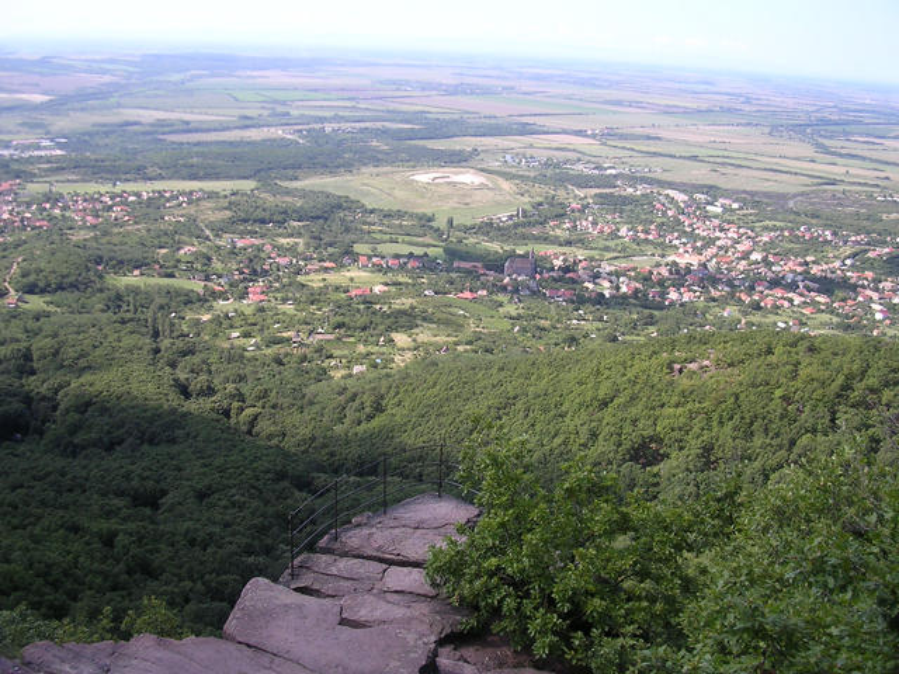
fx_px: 987
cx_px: 450
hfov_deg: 49.0
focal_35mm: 38
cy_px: 337
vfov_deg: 37.7
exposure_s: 1/445
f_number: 2.8
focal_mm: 5.8
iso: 100
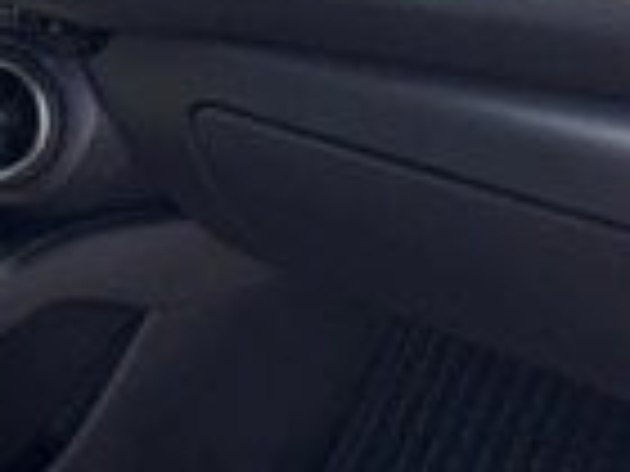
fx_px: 1511
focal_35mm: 83
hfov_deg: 23.5
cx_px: 216
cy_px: 31
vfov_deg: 17.5
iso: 20
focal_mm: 3
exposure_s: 1/235
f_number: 1.8
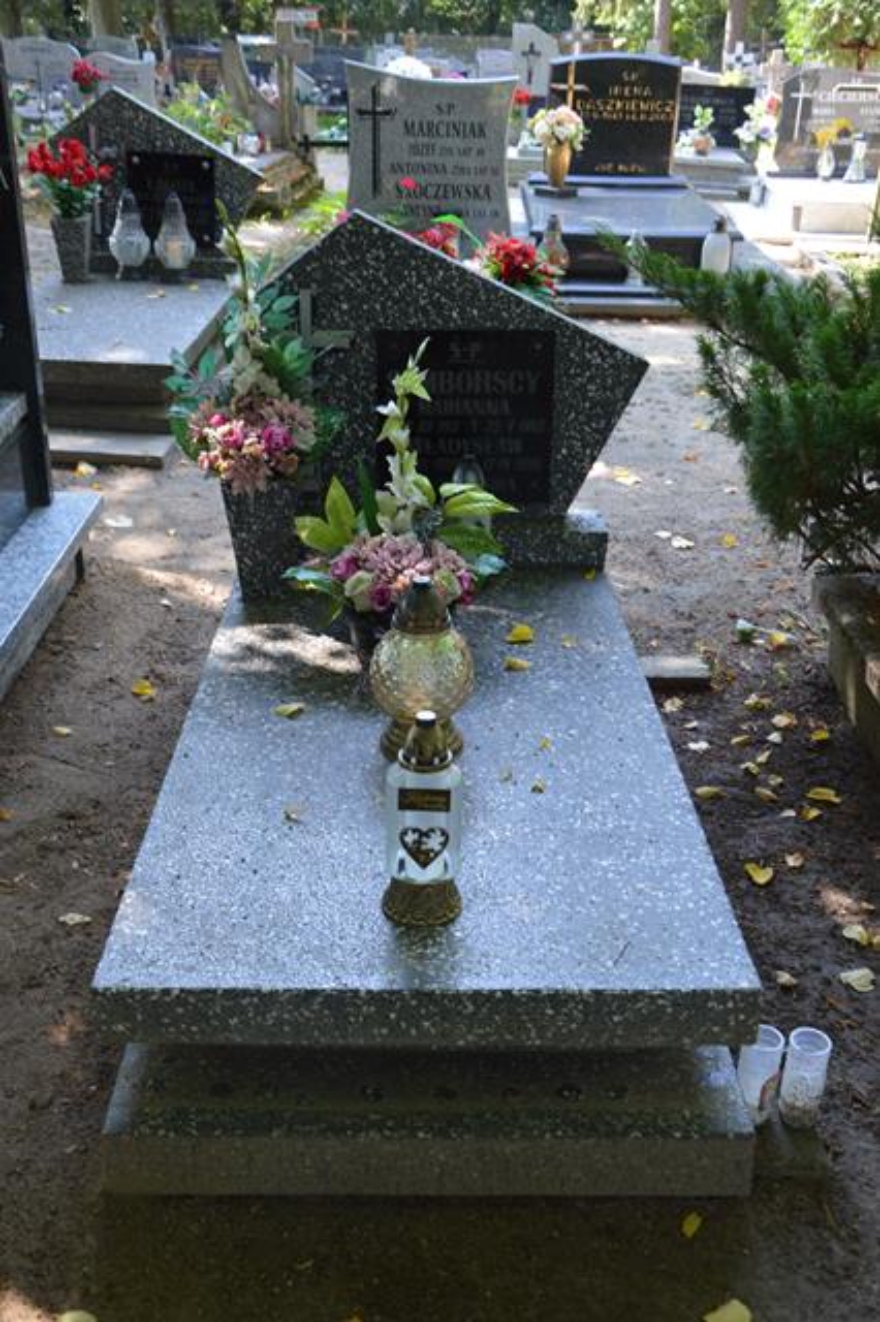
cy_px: 661
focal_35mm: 38
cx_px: 440
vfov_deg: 51.3
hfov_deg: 35.5
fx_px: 1376
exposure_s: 1/80
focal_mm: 25
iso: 400
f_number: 4.5
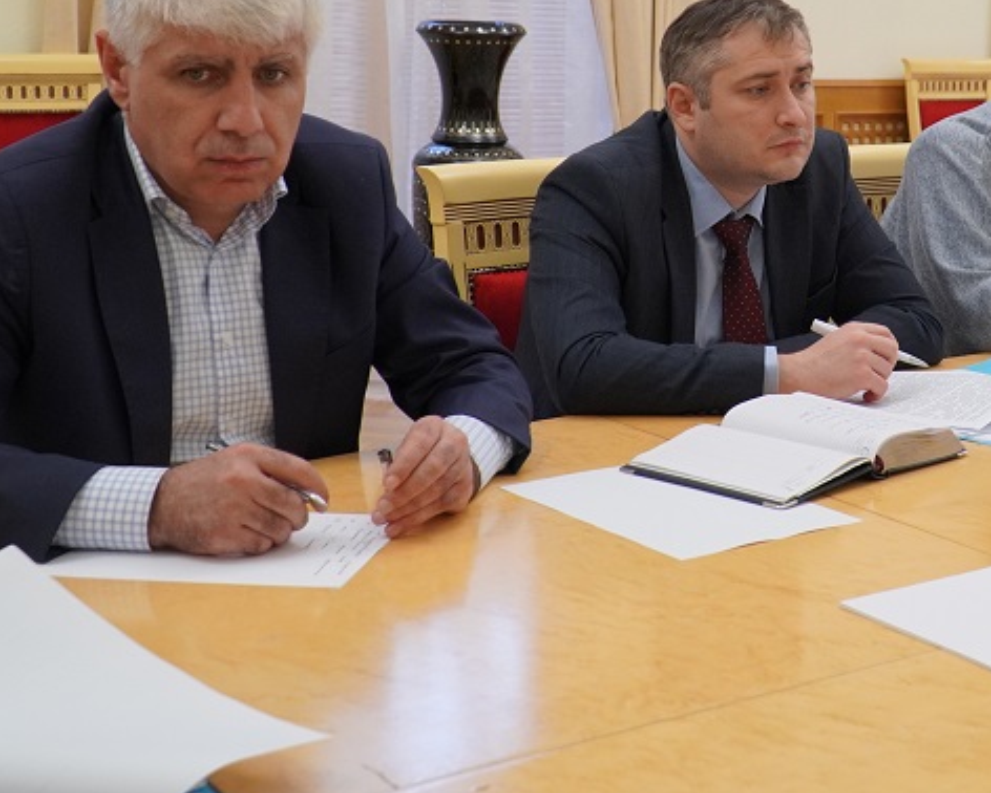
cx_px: 802
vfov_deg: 25.5
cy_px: 180
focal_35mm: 59
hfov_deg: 31.1
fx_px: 1731
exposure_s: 1/160
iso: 1000
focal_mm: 22
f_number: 4
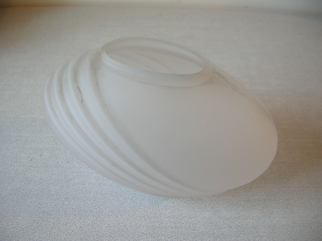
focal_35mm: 35
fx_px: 325
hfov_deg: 52.7
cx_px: 161
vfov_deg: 40.6
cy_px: 120
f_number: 2.8
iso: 50
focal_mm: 5.8
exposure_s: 1/6.1
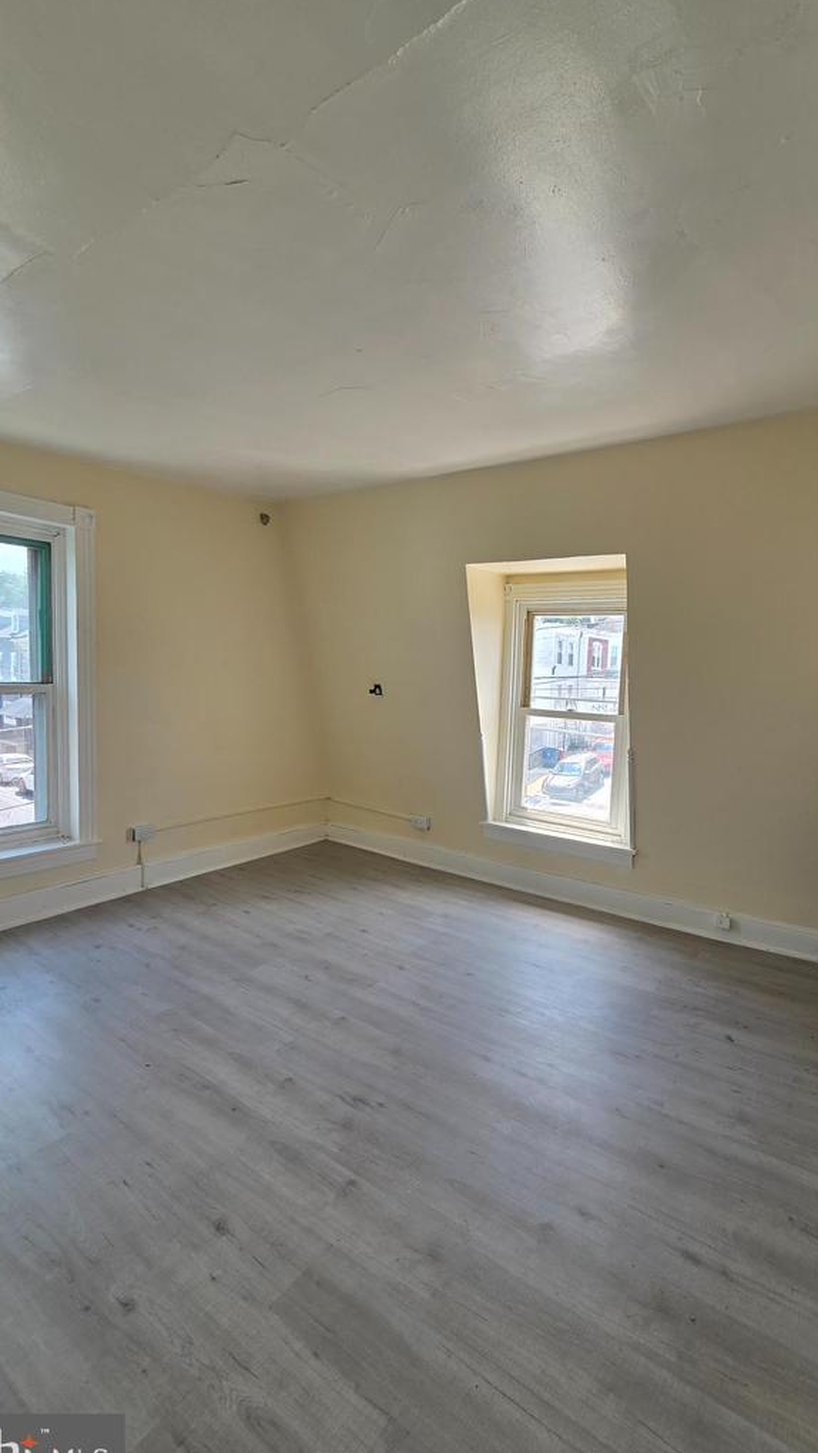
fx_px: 578
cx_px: 452
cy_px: 726
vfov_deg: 103.0
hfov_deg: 70.4
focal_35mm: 15
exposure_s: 1/196
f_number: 2.2
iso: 50
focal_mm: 2.2
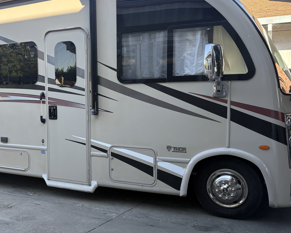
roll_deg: +0.4
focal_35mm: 40
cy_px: 120
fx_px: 344
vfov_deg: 37.3
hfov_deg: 44.9
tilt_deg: -5.0
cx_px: 91
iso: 64
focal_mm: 5.96
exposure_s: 1/496
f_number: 1.6
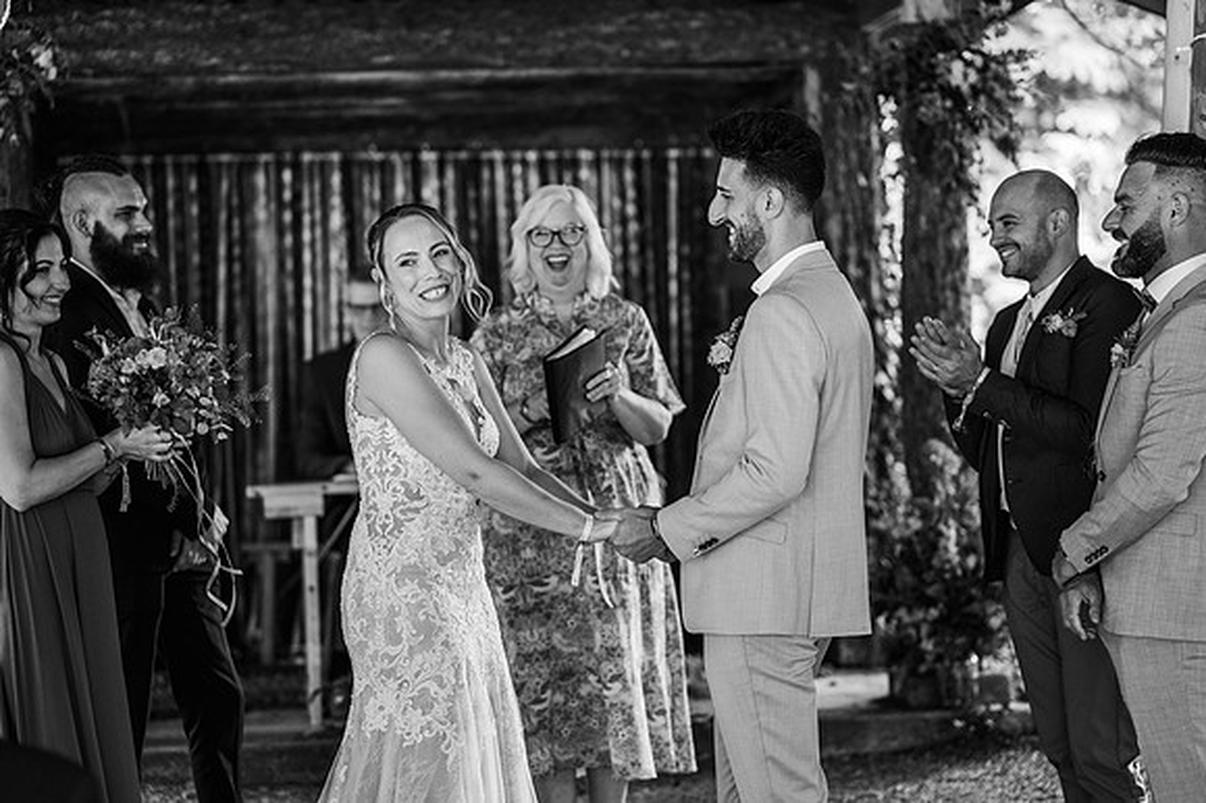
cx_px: 603
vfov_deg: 16.1
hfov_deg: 23.9
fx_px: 2846
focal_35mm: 85
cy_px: 402
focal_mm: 85
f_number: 2.2
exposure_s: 1/200
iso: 1000
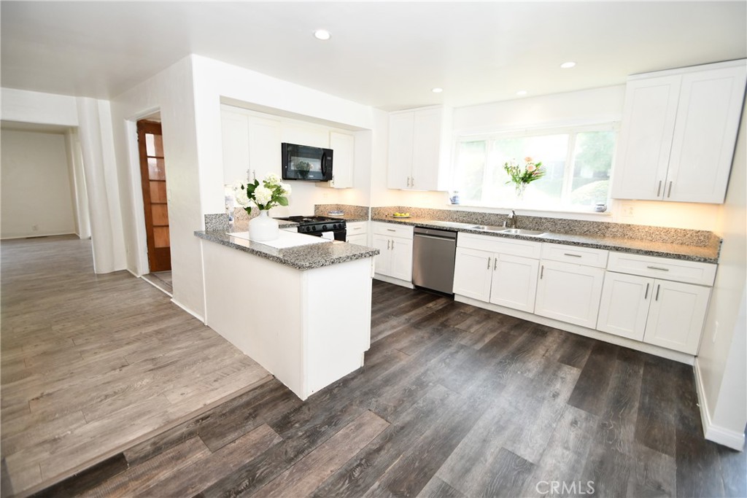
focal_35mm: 15
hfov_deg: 100.4
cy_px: 249
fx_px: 311
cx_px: 374
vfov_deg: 77.3
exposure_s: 1/60
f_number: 4
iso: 280
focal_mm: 10
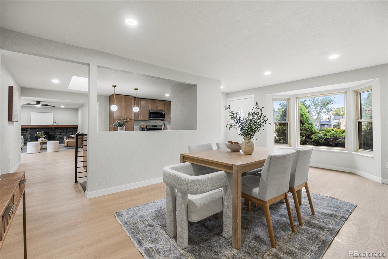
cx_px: 194
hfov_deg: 96.7
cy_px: 130
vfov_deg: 73.8
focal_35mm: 16
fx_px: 172
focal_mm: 16
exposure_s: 1/80
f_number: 8
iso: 200
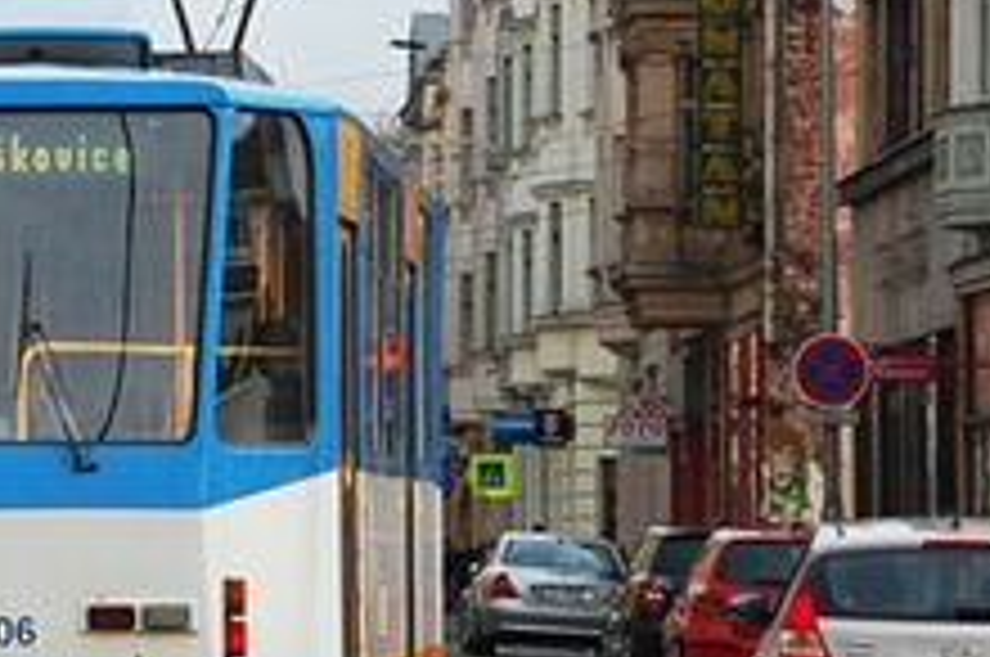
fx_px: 8760
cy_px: 22
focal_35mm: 319
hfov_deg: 6.4
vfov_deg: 4.3
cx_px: -405
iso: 400
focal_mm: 52
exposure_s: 1/640
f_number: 5
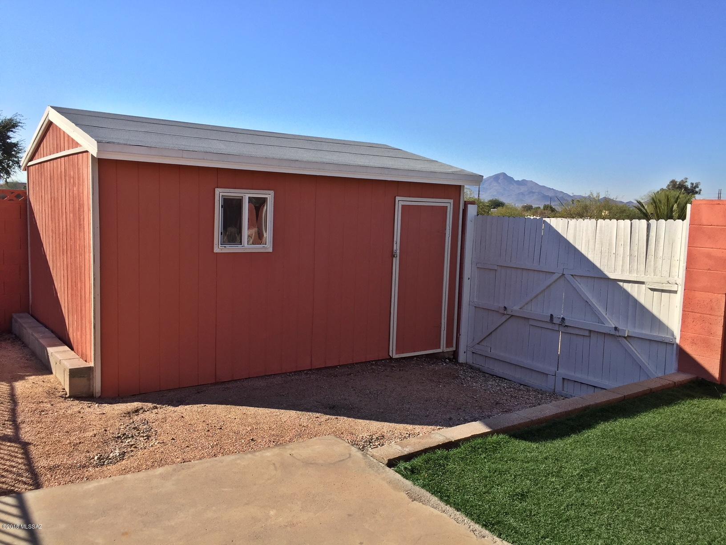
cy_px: 272
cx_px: 363
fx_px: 608
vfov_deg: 48.2
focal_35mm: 29
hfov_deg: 61.7
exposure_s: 1/1647
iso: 32
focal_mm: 4.15
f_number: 2.2
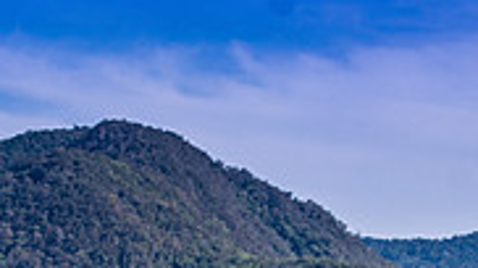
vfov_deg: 3.6
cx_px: 242
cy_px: 507
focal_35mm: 334
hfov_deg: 6.5
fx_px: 4230
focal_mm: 86
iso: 250
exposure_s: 1/2500
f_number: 5
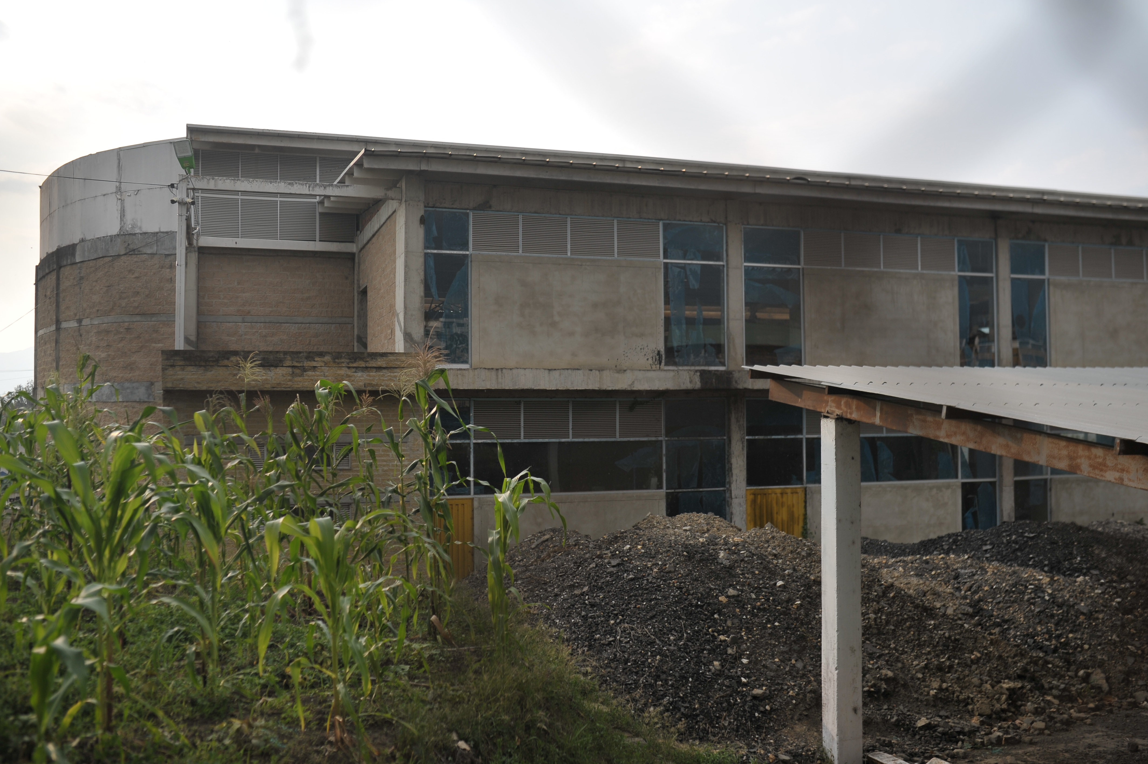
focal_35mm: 35
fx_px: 1115
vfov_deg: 37.8
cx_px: 574
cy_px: 382
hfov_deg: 54.5
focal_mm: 35
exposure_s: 1/2500
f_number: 2.8
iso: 200
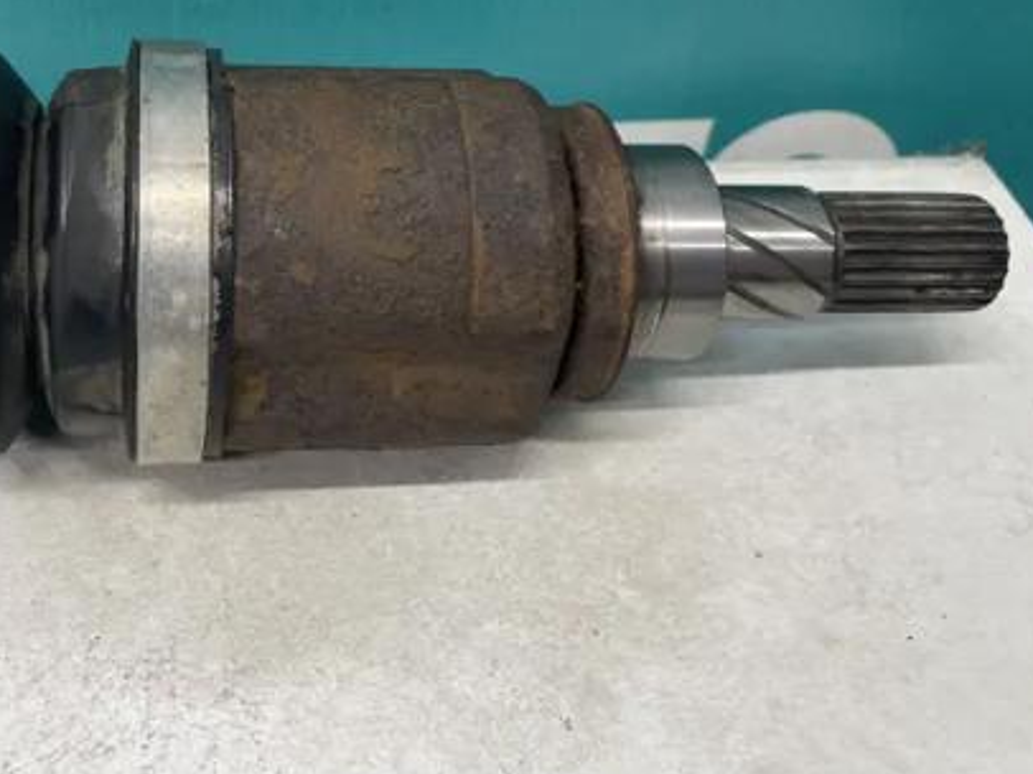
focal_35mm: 41
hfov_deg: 44.2
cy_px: 191
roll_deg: +0.9
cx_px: 254
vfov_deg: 34.3
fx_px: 1223
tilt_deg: -39.5
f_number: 1.6
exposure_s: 1/50
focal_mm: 4.2
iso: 80
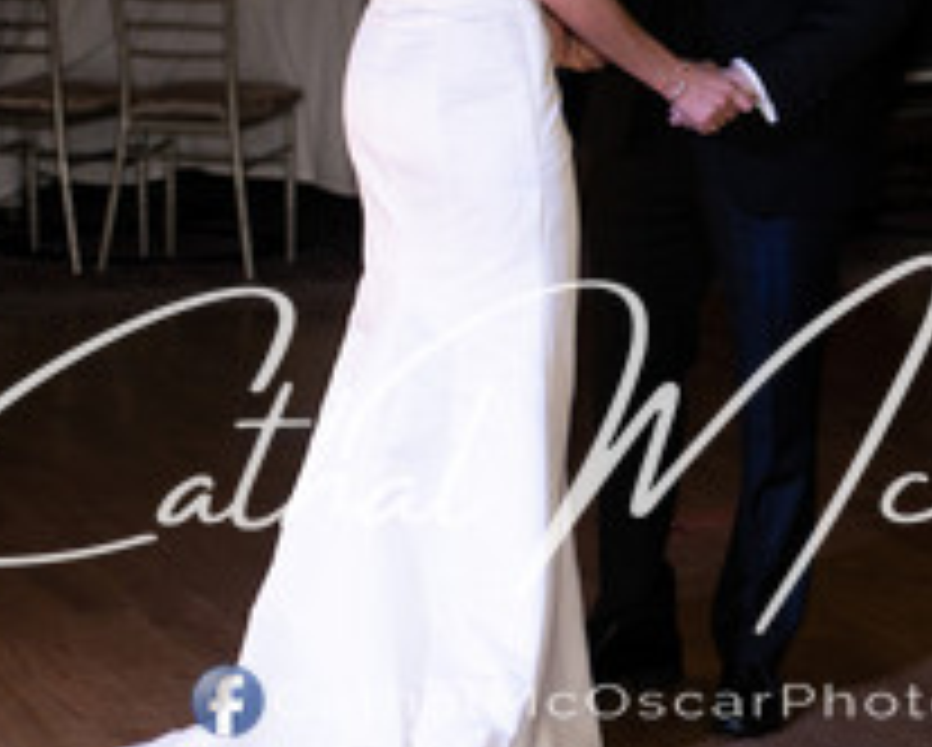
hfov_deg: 8.4
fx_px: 6323
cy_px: 172
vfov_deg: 6.8
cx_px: 889
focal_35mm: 229
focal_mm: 100
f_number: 2.8
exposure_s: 1/160
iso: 400
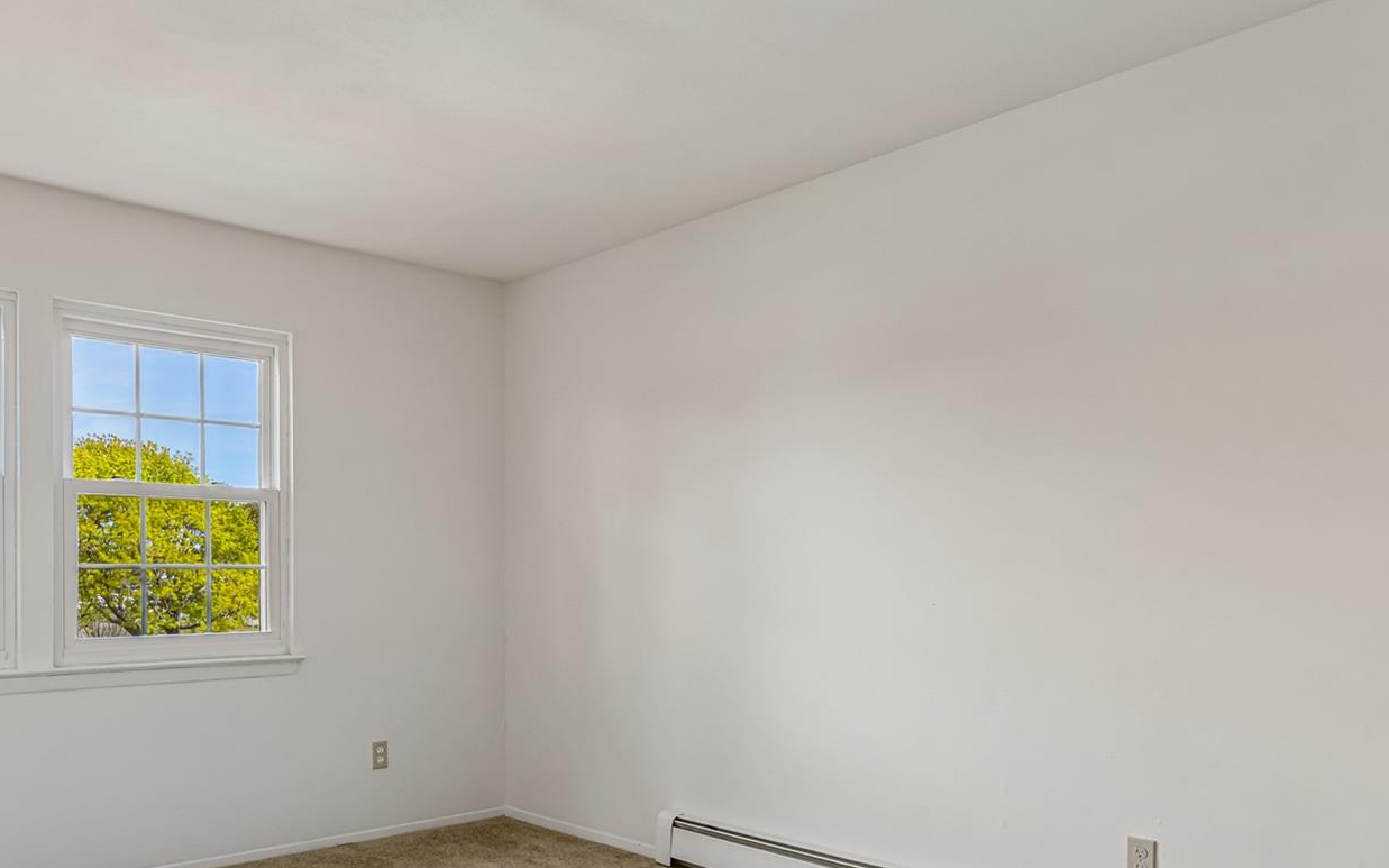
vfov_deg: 45.4
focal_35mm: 27
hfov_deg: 67.5
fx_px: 1022
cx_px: 532
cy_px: 567
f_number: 9
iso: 200
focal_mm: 16
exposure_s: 1/25
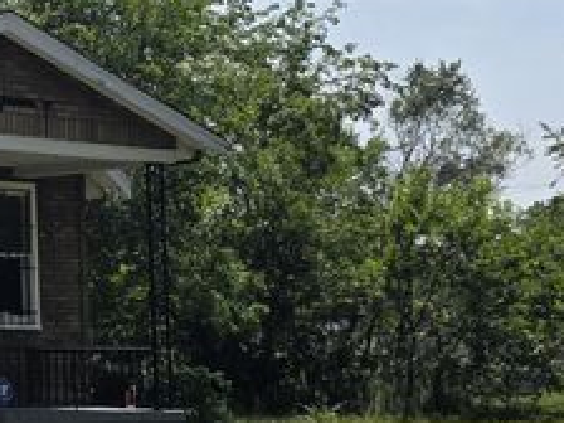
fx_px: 1711
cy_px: 179
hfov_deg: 16.3
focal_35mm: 105
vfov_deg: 14.1
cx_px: -385
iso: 80
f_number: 1.7
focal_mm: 6.3
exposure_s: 1/7944
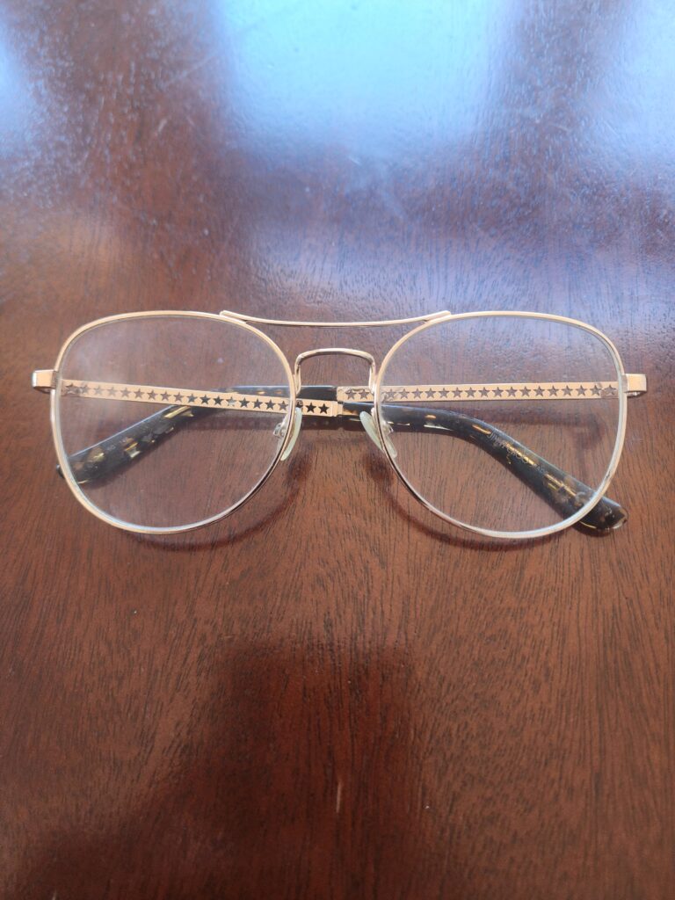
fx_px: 598
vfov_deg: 73.9
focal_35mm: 23
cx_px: 338
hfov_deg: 58.9
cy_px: 450
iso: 250
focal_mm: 6.4
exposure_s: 1/120
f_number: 1.8
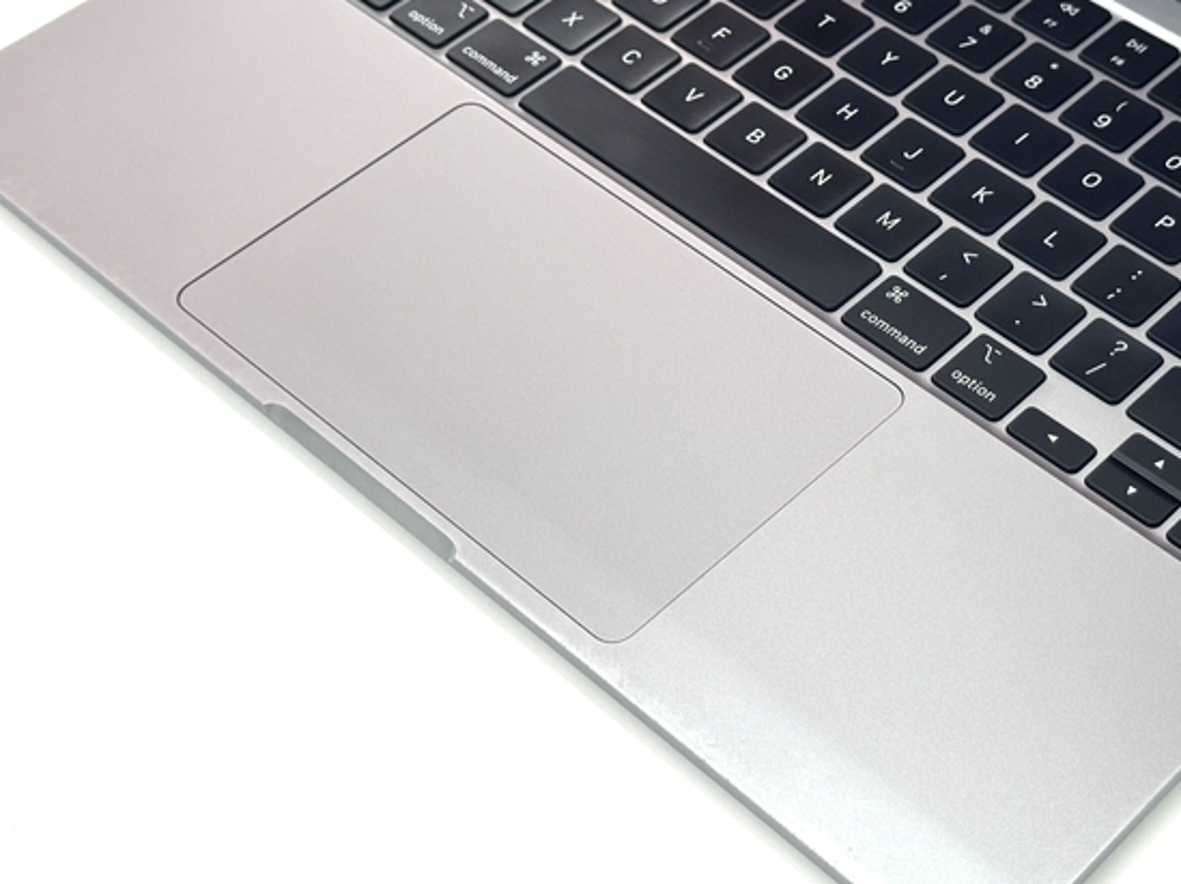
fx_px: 2387
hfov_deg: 27.6
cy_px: 293
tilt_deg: -46.8
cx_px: 822
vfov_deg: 20.9
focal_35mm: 70
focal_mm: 6.76
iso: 64
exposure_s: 1/100
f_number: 1.78
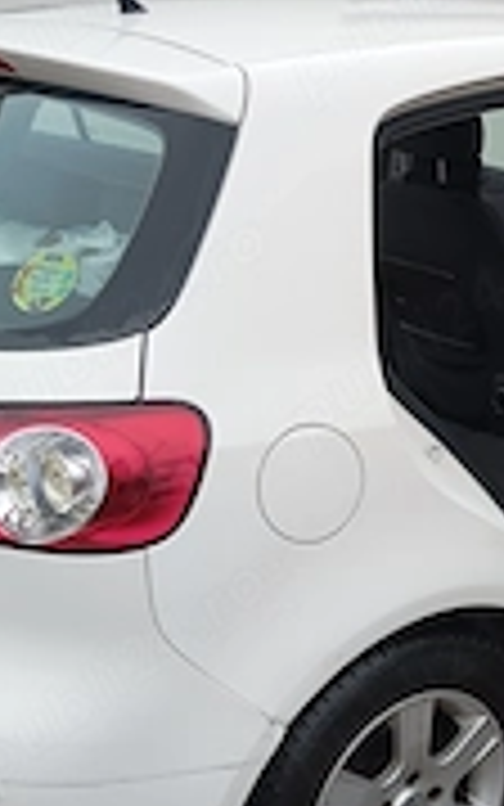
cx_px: 594
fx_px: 1449
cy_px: 401
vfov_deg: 31.1
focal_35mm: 66
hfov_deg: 18.7
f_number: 1.8
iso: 128
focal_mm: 4.22
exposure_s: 1/100
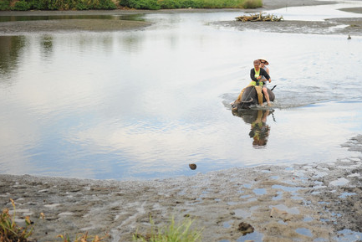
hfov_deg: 26.7
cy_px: 99
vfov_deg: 18.2
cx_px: 255
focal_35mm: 75
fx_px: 754
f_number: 1.8
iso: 250
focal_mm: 50
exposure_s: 1/2000
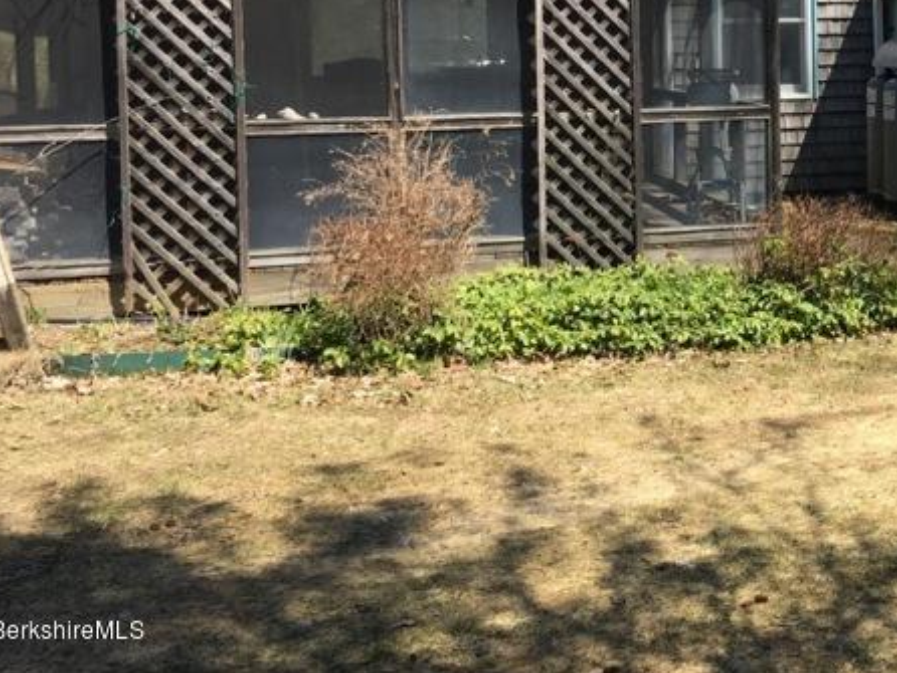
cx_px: 782
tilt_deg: -1.6
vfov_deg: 27.1
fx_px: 1348
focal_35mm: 52
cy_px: 74
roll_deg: +0.0
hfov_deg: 35.0
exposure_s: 1/793
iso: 25
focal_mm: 4.15
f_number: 2.2
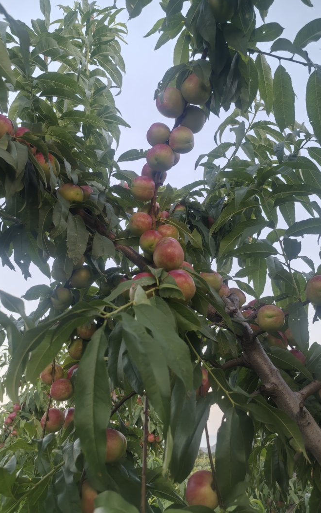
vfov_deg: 64.6
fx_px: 406
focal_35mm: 29
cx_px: 167
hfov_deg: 43.1
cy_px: 255
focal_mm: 5.72
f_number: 2
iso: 100
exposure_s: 1/100
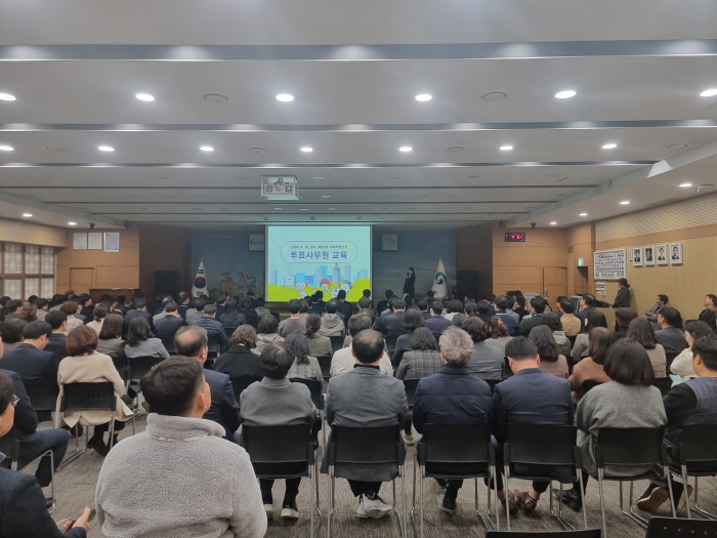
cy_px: 269
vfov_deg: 56.8
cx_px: 358
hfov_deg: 71.6
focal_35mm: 24
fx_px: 497
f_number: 1.8
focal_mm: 6.7
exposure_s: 1/120
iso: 250
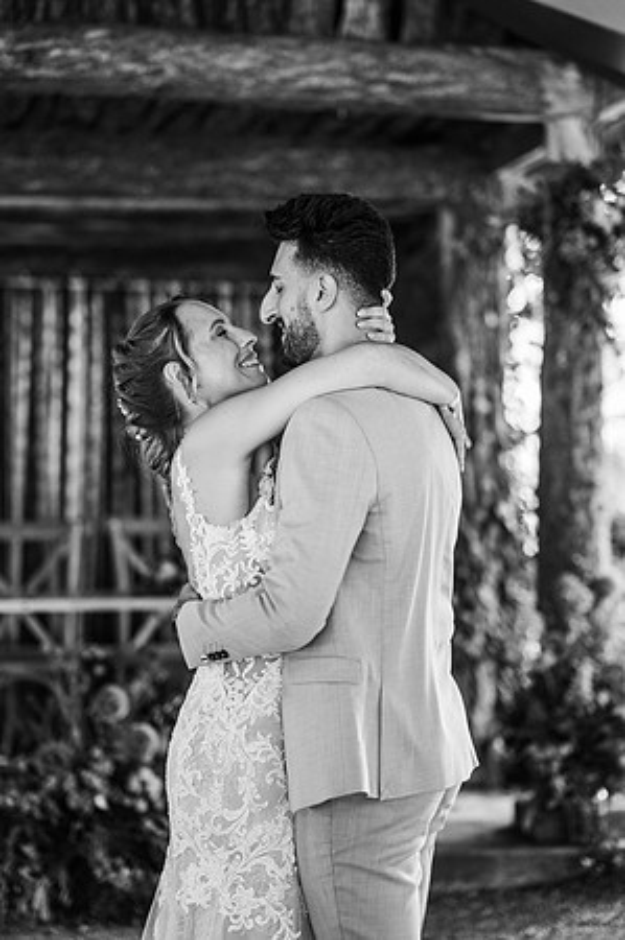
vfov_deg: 23.9
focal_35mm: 85
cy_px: 470
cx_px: 312
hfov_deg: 16.0
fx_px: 2218
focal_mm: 85
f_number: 2.2
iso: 1000
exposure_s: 1/200
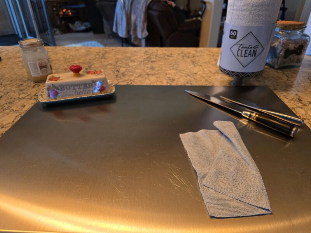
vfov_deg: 58.9
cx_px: 156
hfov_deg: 73.9
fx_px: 207
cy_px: 116
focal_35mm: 23
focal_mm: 6.3
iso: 800
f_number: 1.7
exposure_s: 1/60
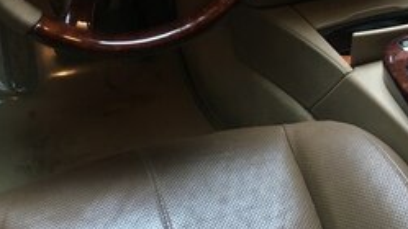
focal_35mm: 63
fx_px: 681
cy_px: -88
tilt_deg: -25.7
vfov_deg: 17.6
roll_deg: +1.4
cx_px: 198
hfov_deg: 33.3
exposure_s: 1/33
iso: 125
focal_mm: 4.15
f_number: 2.2
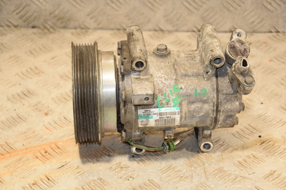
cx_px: 143
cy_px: 95
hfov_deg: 21.9
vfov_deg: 14.7
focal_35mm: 93
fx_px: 738
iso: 800
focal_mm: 62
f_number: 5.6
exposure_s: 1/200
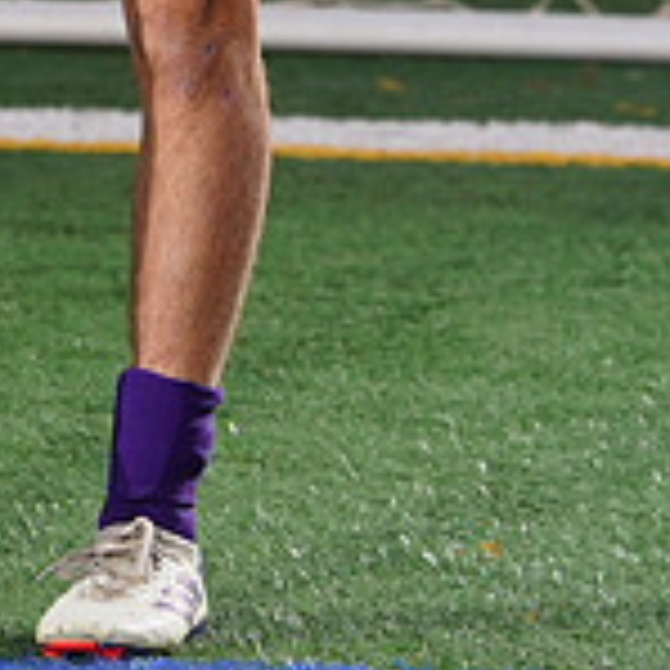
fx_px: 18810
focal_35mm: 859
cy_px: -477
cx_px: -110
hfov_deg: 2.0
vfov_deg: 2.0
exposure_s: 1/200
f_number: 7.1
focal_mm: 259
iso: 200
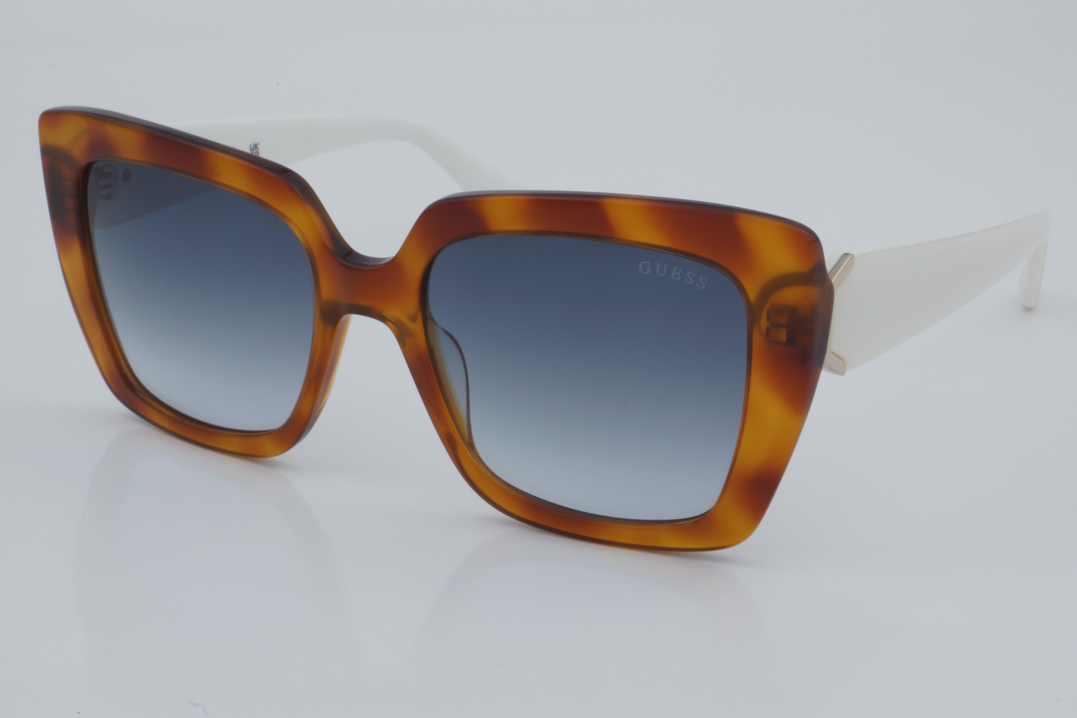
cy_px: 359
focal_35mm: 75
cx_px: 538
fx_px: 2244
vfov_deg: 18.2
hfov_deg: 27.0
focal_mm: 50
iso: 100
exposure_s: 1/4
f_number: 32
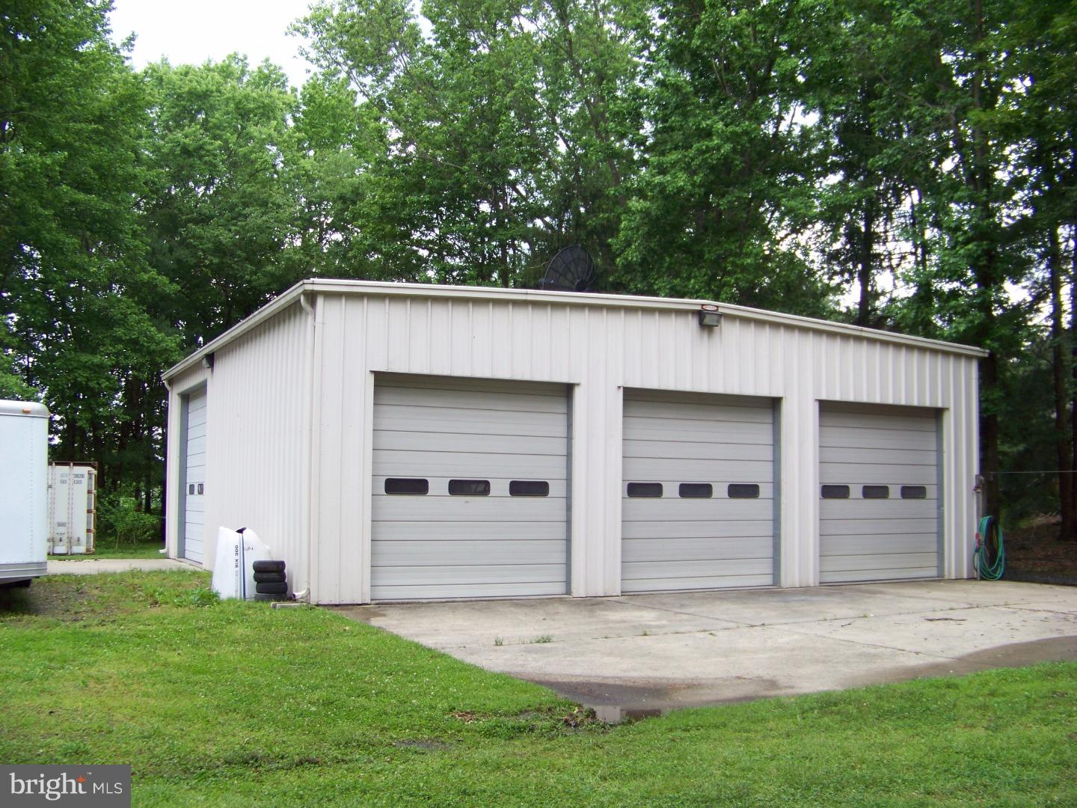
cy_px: 404
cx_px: 538
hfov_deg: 51.4
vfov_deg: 39.7
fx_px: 1120
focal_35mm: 36
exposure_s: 1/100
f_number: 2.8
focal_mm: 5.85
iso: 65
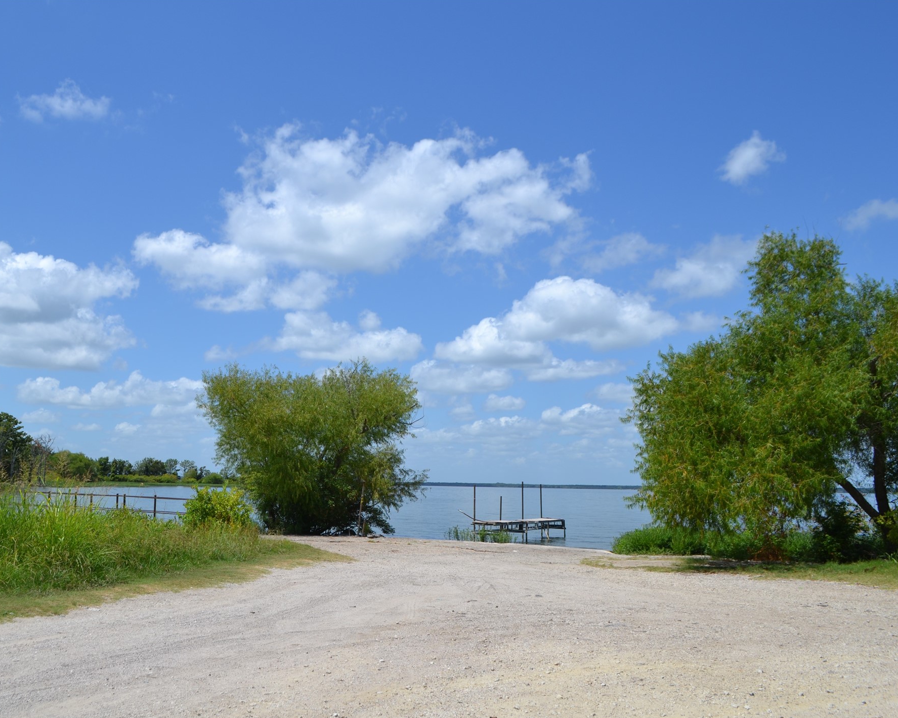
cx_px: 358
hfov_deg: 56.7
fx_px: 824
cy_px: 362
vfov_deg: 47.1
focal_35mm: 31
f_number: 9
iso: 100
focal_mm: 18
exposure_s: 1/320
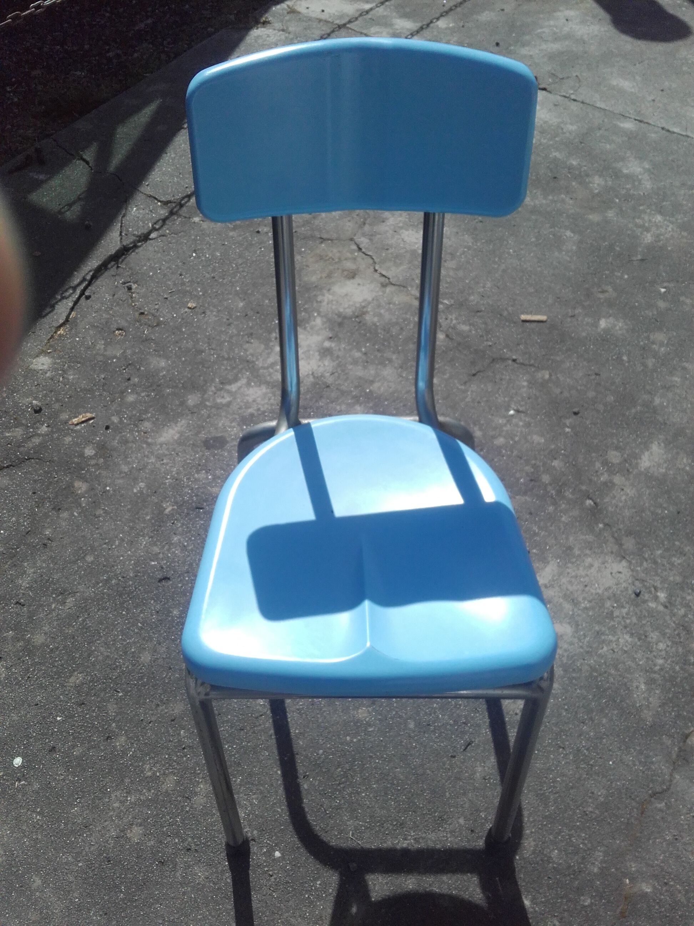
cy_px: 463
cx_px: 347
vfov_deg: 58.4
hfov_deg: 45.4
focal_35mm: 31
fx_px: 829
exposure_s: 1/1820
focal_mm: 3.3
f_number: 2.2
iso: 50
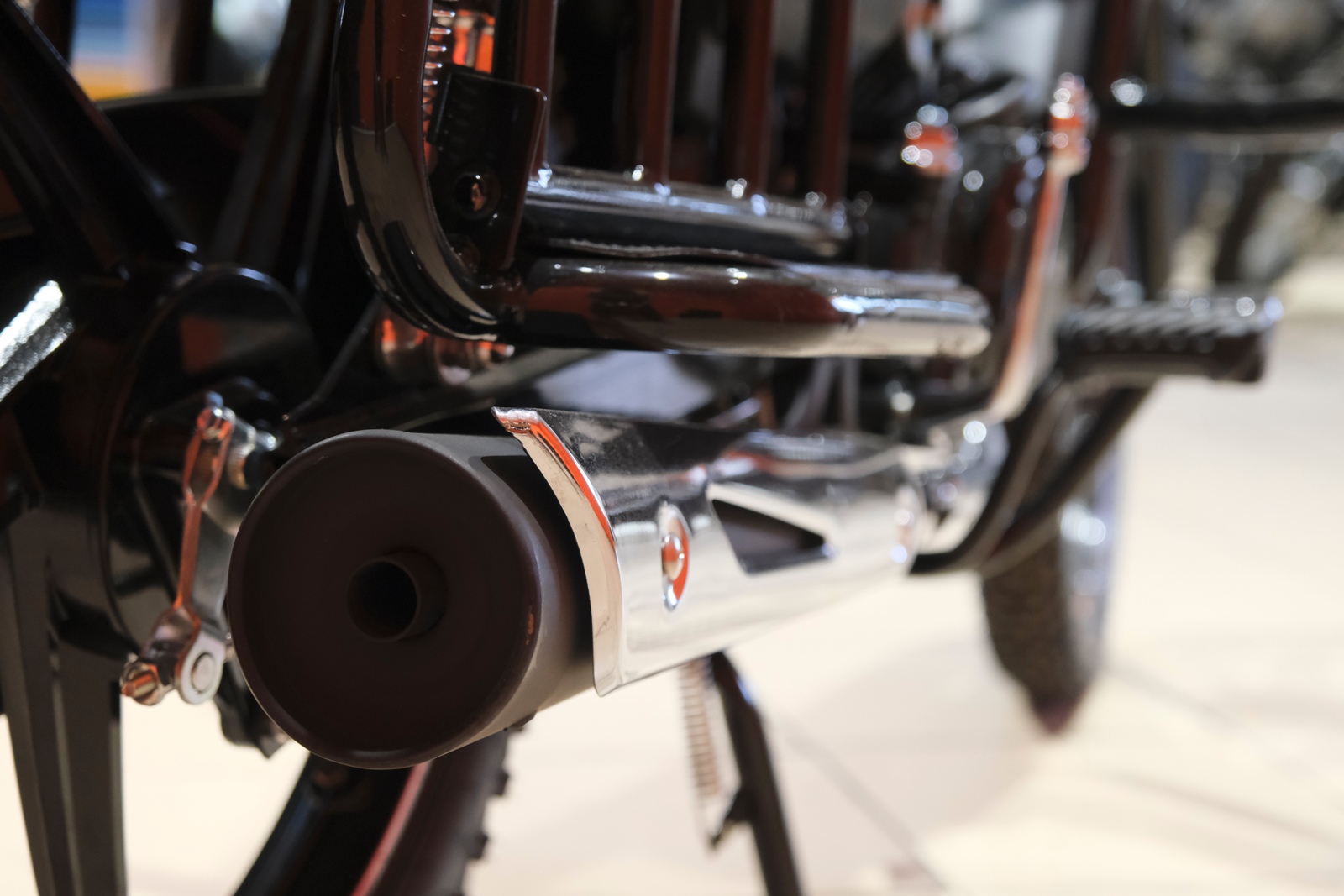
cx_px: 672
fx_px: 2501
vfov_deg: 20.3
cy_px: 448
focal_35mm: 67
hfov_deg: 30.1
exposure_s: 1/100
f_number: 4
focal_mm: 44.7
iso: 3200
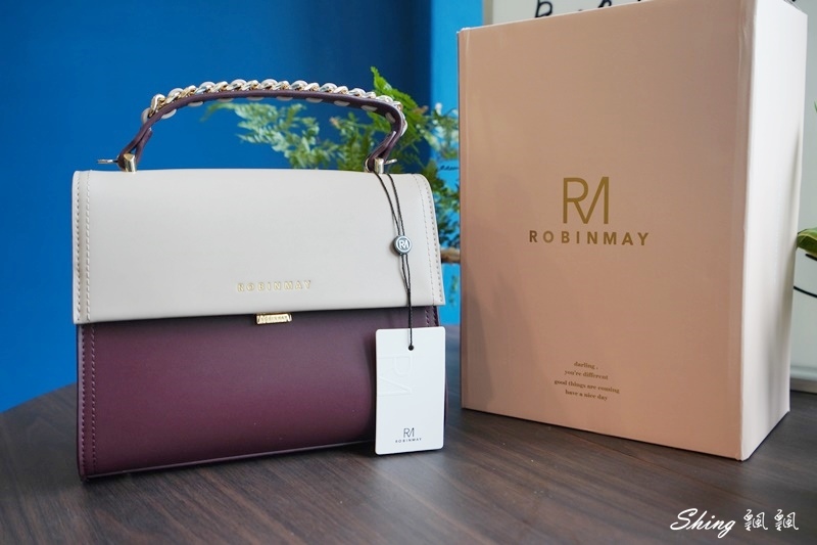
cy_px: 272
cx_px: 408
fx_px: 794
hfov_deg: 54.4
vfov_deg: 37.8
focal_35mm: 35
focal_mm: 35
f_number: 5
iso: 800
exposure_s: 1/160
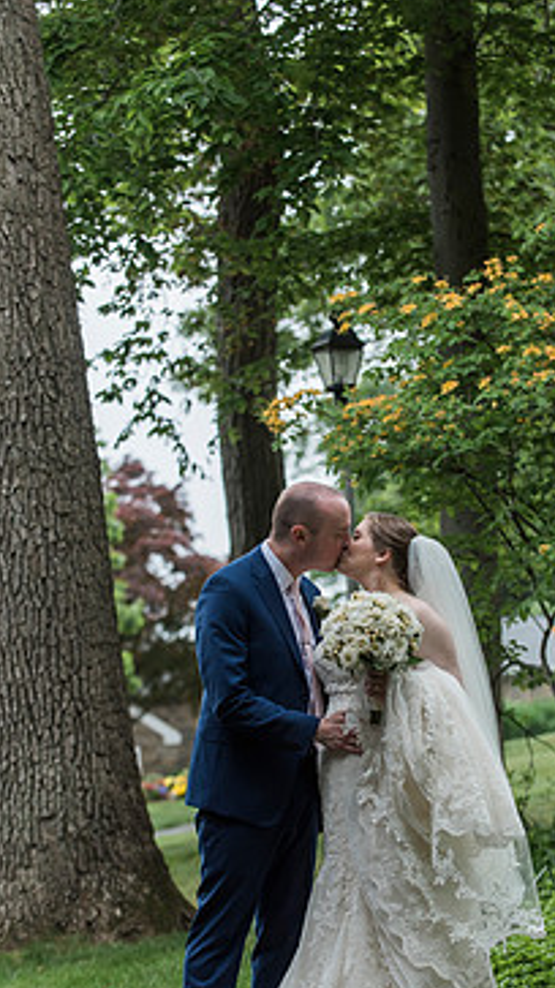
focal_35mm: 117
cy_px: 569
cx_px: 354
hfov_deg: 10.3
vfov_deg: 18.3
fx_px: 3063
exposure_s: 1/800
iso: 500
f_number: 3.5
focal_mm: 90
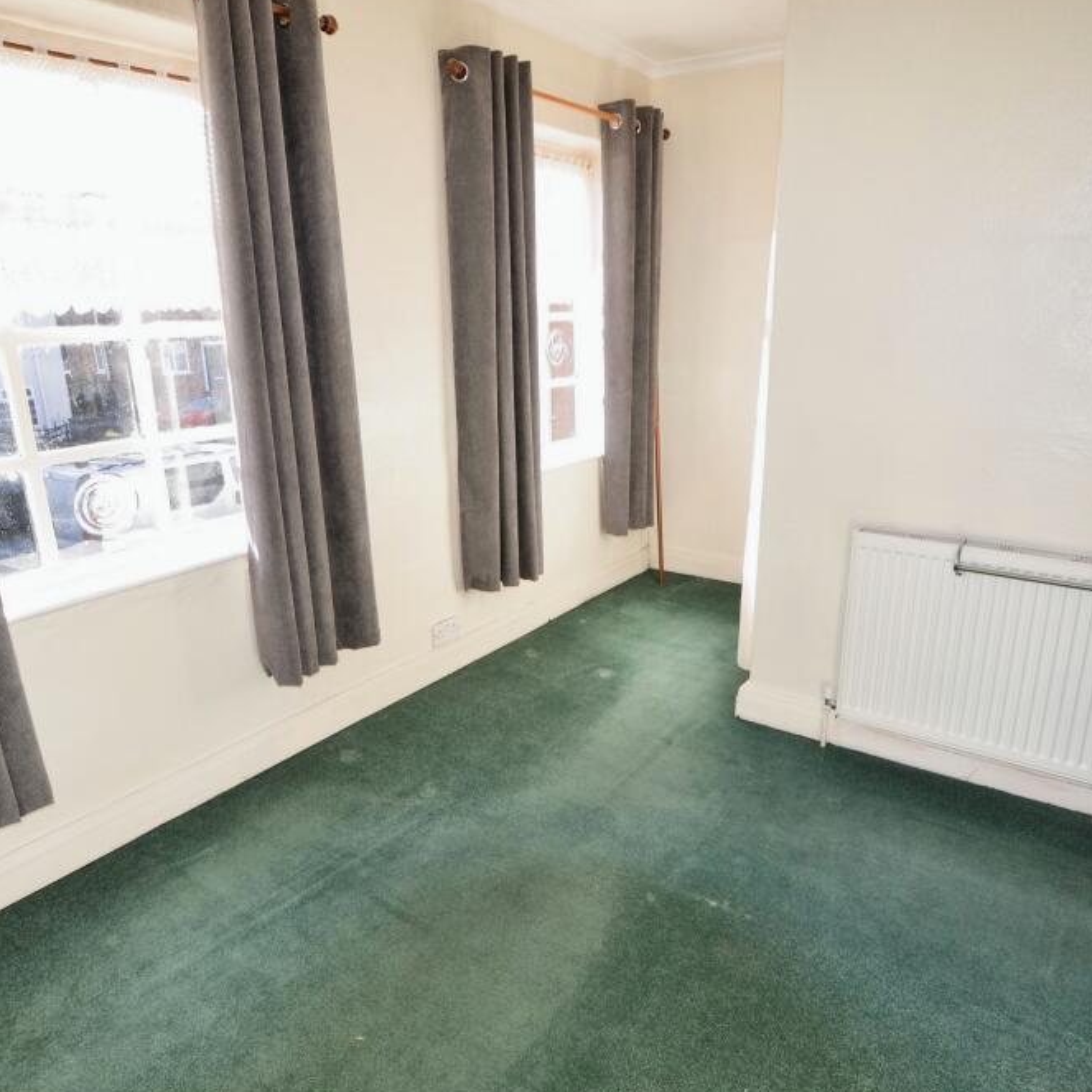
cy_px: 543
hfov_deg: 70.4
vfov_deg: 70.5
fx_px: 773
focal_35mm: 22
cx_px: 573
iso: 140
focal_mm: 11
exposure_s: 1/125
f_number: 4
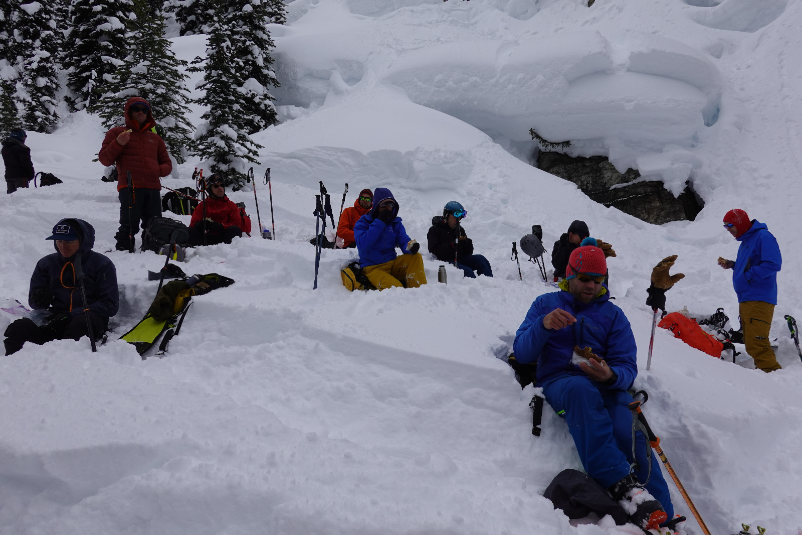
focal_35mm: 24
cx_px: 401
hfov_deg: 73.8
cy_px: 268
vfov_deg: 53.1
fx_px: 535
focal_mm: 9
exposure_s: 1/640
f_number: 5.6
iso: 100
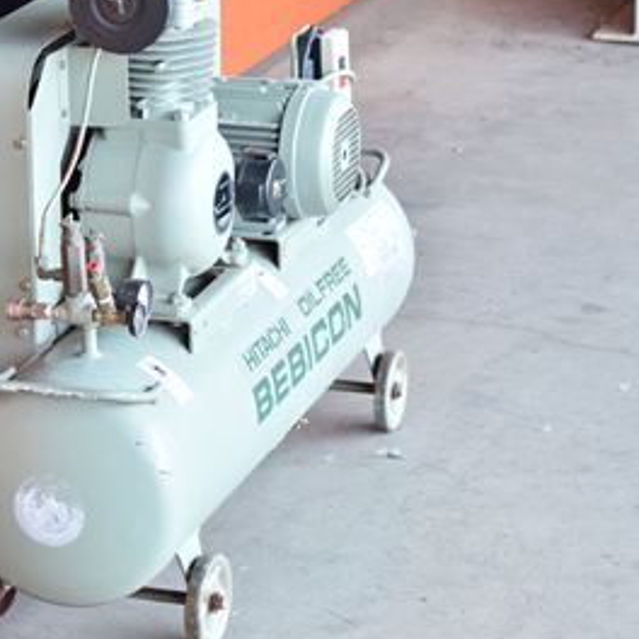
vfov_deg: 13.1
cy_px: 254
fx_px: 2774
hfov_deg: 13.1
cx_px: 102
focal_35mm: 133
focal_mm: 55
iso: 1250
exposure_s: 1/160
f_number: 6.3
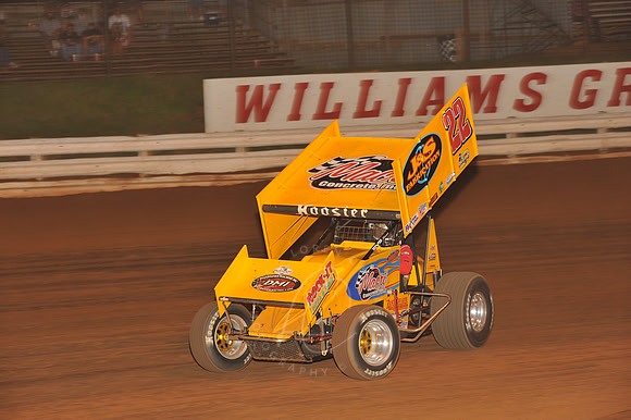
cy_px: 210
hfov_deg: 18.3
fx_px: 1962
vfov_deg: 12.2
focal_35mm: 112
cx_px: 316
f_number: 6.3
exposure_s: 1/200
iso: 1000
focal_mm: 112
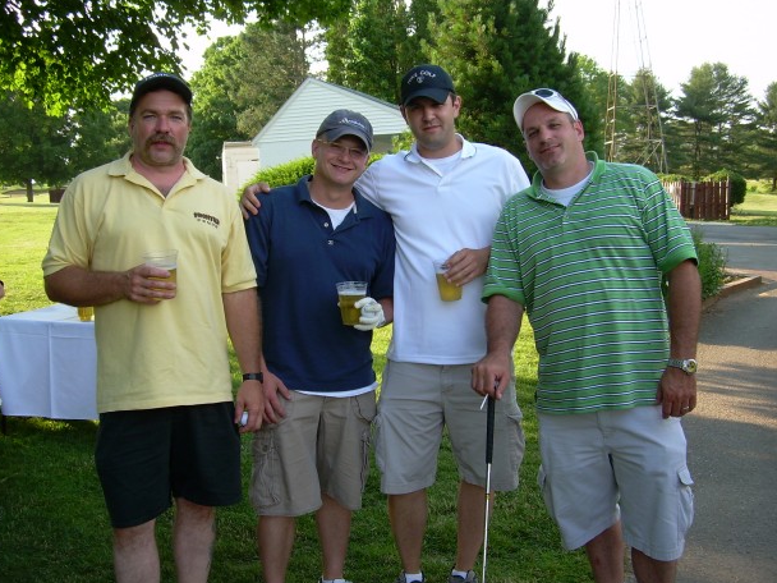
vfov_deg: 36.0
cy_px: 280
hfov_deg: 46.8
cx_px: 371
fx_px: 898
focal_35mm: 40
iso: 50
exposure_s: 1/177
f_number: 2.8
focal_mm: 6.3
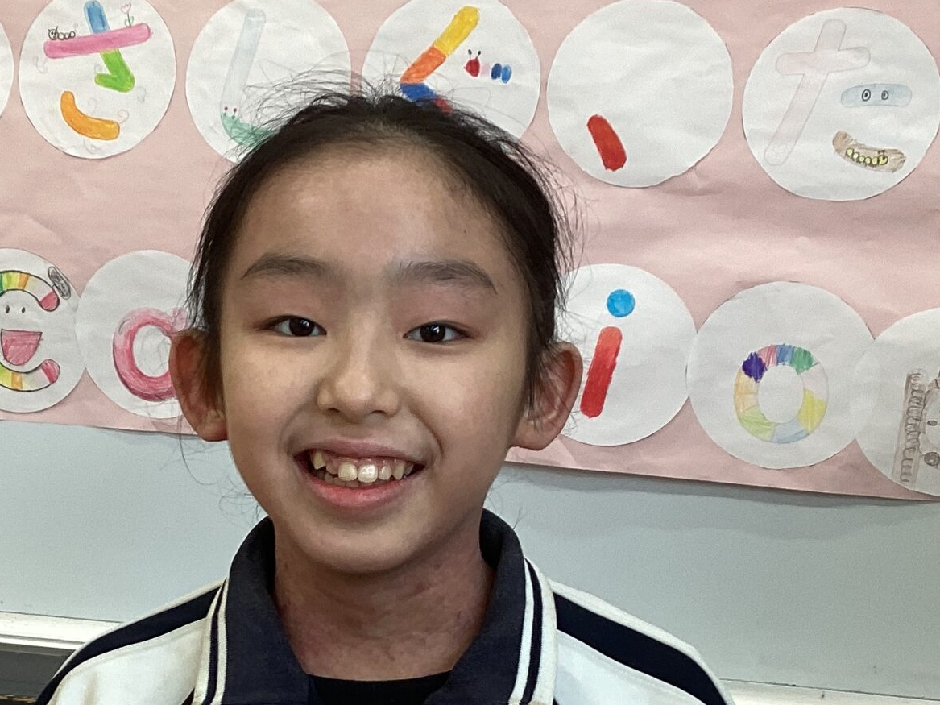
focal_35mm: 68
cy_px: 512
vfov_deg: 21.5
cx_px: 358
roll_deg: -1.1
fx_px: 1846
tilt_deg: -8.5
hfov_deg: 28.5
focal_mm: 3.3
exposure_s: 1/50
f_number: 2.4
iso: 50
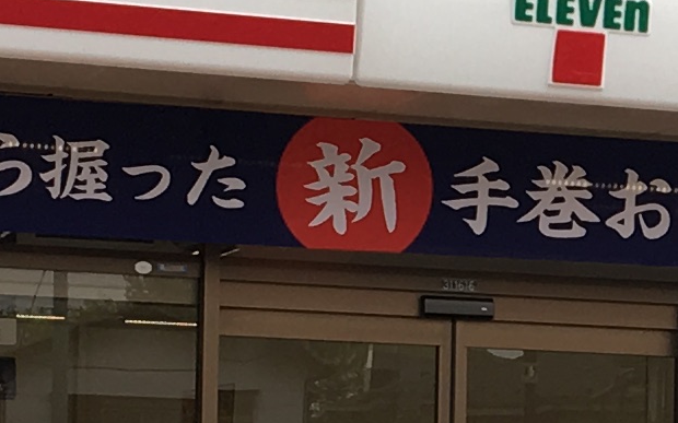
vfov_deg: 6.5
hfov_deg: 10.2
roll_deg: -0.9
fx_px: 3694
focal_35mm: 200
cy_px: 549
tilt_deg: +2.2
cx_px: 1014
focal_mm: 4.15
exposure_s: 1/120
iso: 25
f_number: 2.2
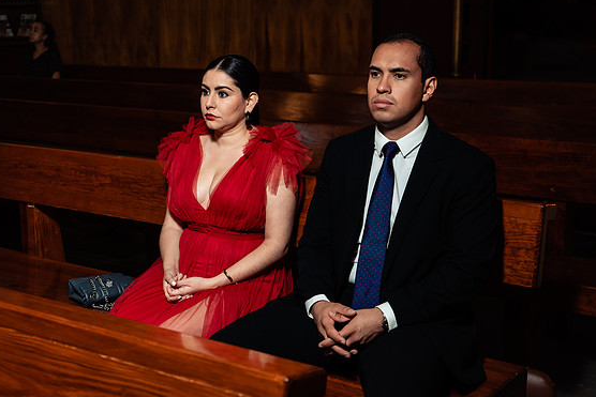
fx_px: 811
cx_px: 302
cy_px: 193
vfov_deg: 27.5
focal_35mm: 49
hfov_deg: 40.3
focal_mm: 47
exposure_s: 1/160
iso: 1250
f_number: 4
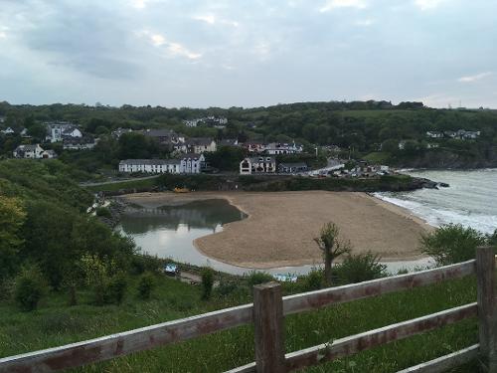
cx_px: 248
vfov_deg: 48.2
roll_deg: +1.0
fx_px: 416
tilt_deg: -7.1
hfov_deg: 61.7
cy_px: 186
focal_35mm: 29
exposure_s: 1/725
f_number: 2.2
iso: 25
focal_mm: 4.15
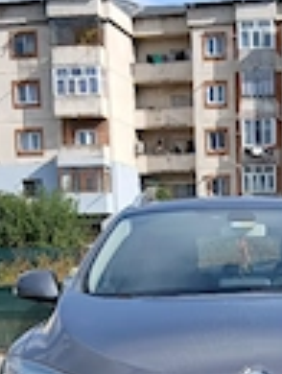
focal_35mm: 80
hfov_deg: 18.1
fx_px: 866
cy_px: 374
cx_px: 270
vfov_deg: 23.4
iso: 20
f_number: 1.8
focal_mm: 3.98
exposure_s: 1/500
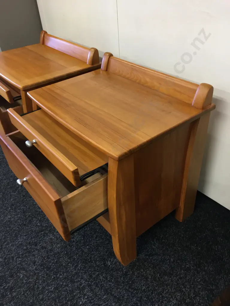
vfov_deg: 61.7
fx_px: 257
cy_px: 153
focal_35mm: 29
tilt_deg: -38.2
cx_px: 115
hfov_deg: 48.2
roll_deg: +5.1
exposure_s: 1/17
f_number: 2.2
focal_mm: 4.15
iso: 50
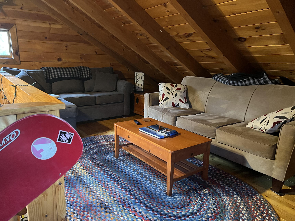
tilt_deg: -13.9
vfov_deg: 53.1
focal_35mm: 26
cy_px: 110
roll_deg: -0.9
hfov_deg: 67.3
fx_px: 222
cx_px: 148
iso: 500
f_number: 1.5
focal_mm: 5.7
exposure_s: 1/30
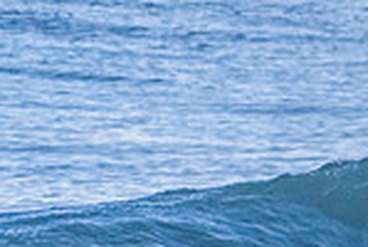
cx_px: 712
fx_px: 24193
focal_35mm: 2362
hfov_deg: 0.9
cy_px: 247
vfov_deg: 0.6
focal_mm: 500
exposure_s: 1/2000
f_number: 5.6
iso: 900
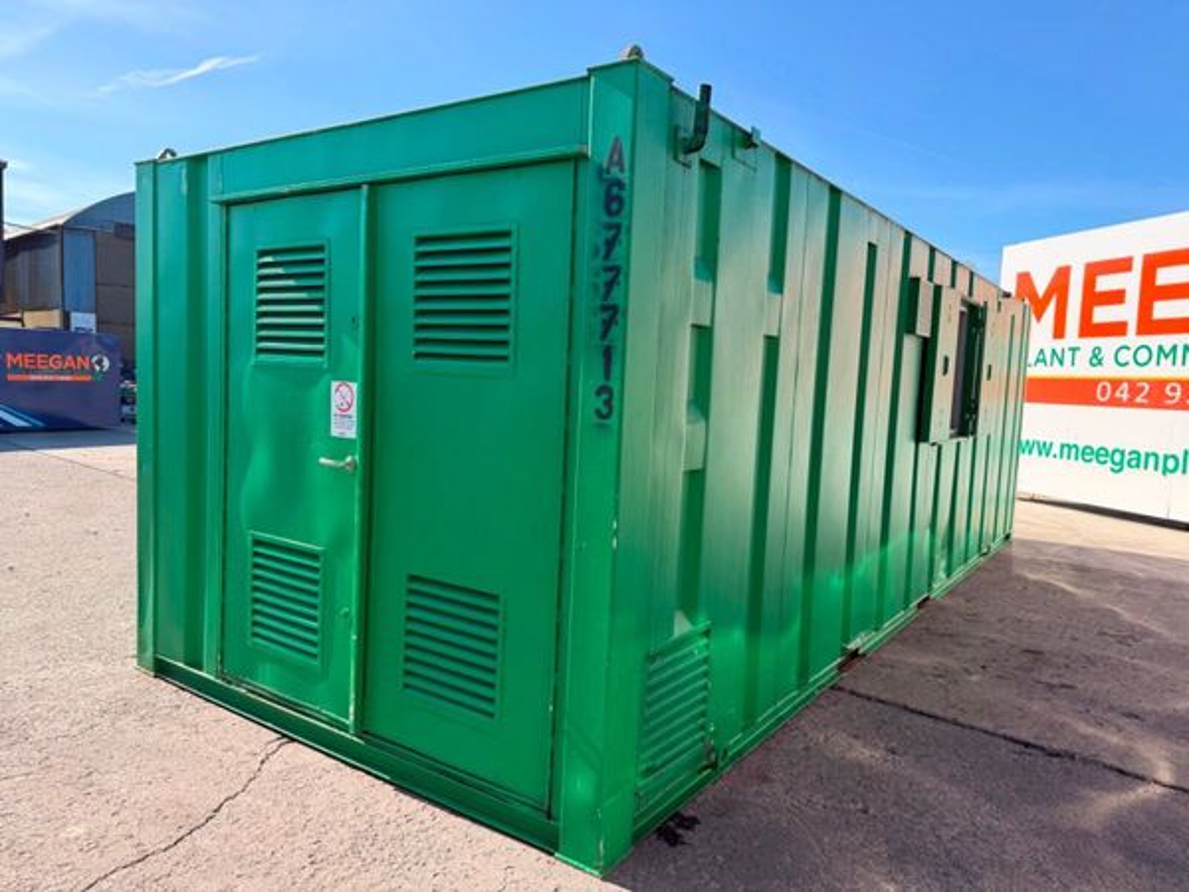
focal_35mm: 24
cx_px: 594
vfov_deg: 56.8
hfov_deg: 71.6
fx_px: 824
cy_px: 446
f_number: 1.78
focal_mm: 6.76
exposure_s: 1/2000
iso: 100
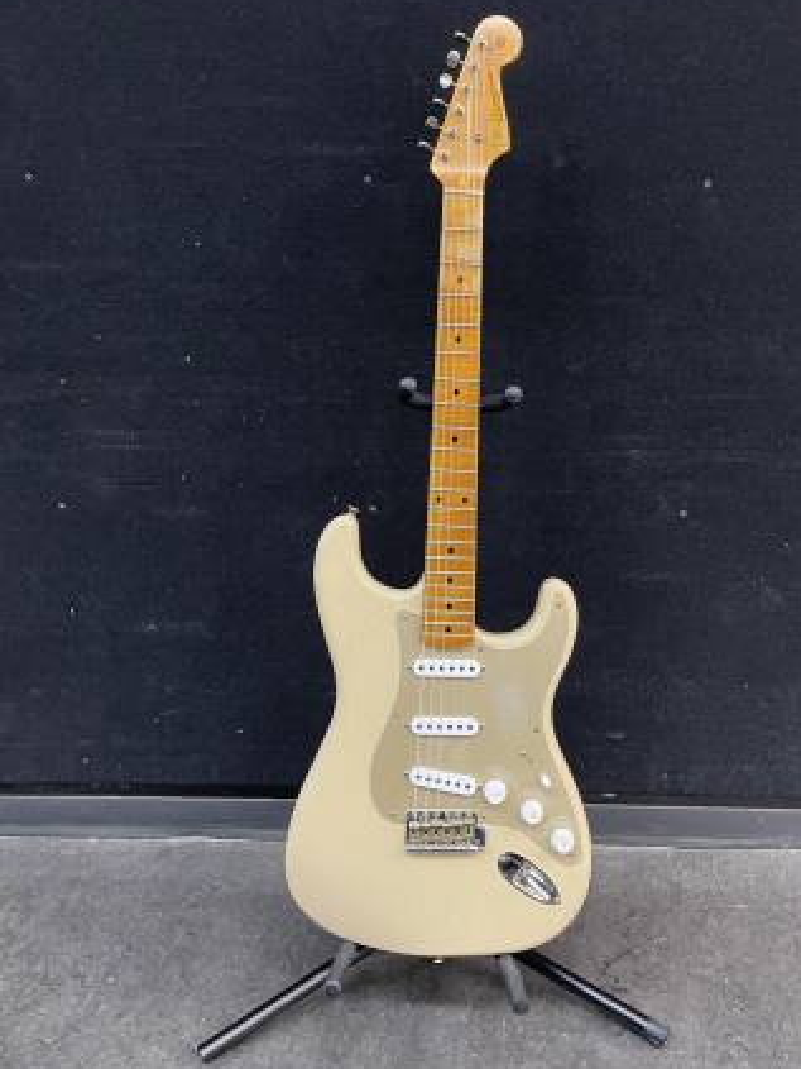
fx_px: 988
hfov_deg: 44.0
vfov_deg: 56.8
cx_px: 473
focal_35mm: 32
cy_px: 500
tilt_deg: -14.6
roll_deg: -0.2
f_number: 1.6
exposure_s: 1/60
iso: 160
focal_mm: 4.2
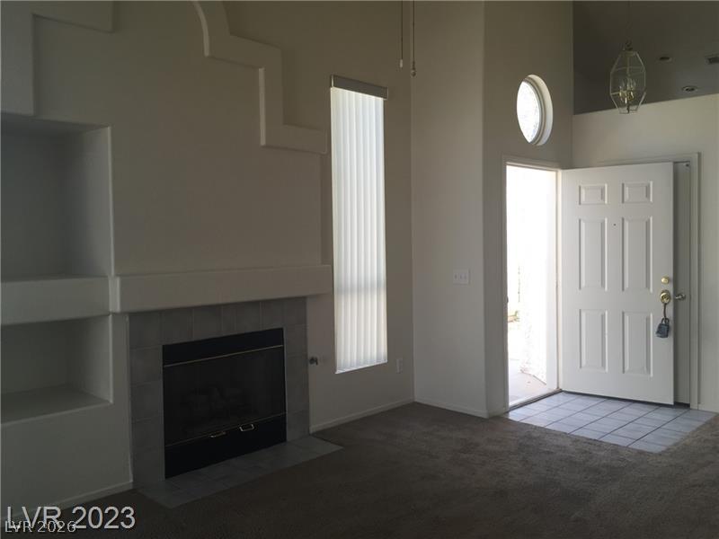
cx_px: 360
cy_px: 270
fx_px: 602
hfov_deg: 61.7
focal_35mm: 29
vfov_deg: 48.2
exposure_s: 1/120
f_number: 2.2
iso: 32
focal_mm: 4.15
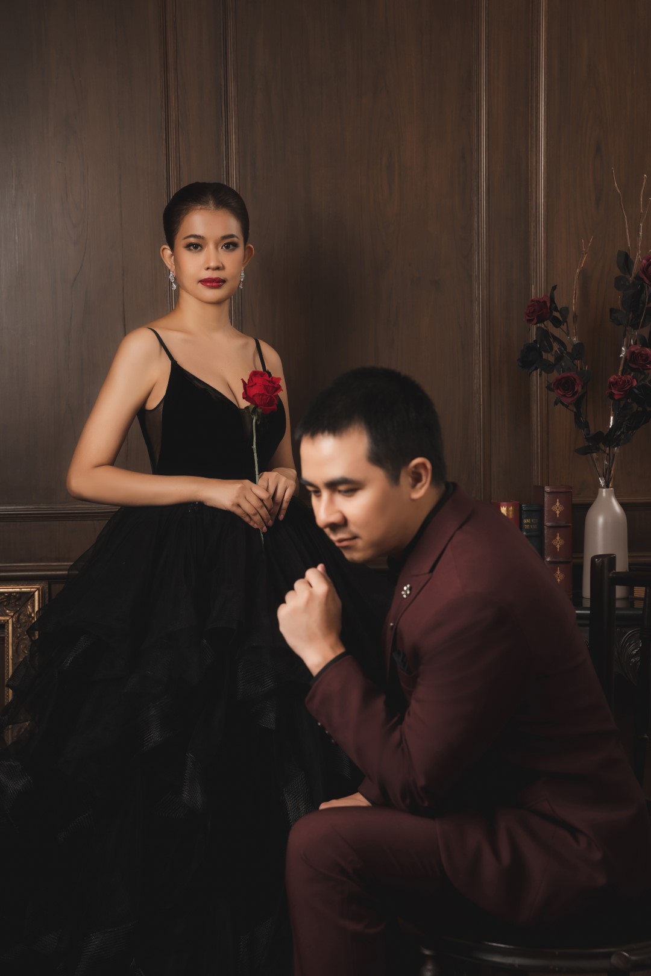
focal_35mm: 59
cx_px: 326
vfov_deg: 33.9
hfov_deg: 23.0
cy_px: 488
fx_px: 1600
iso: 160
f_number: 5.6
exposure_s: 1/200
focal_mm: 59
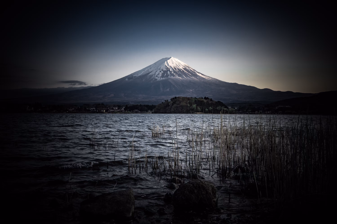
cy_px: 112
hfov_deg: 54.4
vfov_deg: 37.9
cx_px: 168
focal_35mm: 35
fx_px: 328
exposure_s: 1/80
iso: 200
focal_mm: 35
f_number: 11
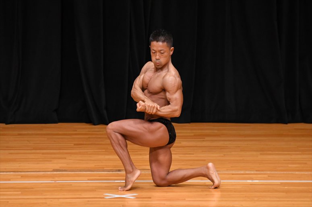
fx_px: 3248
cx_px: 156
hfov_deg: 5.5
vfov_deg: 3.7
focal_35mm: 375
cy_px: 104
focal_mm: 250
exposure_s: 1/400
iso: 3200
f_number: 5.6
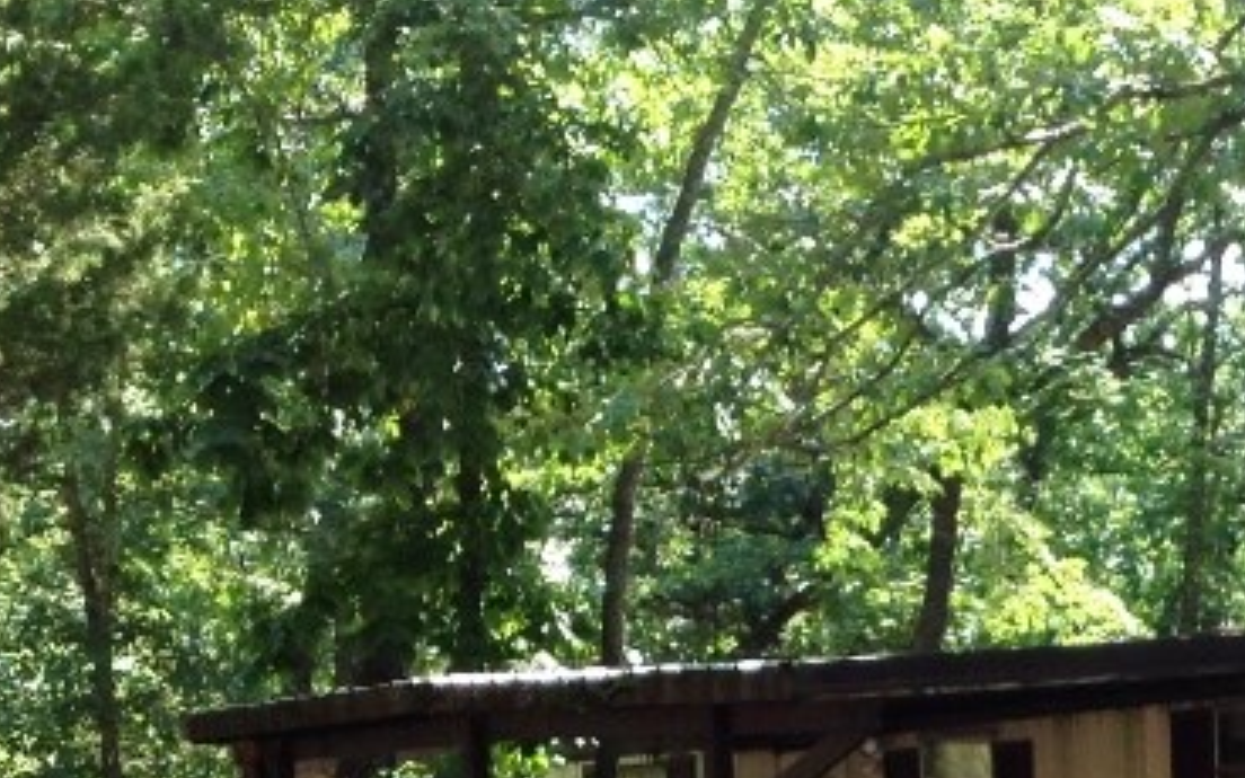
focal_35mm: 103
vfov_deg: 12.2
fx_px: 3495
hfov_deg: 19.7
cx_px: 1201
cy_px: 1128
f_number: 2.4
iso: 50
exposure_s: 1/226
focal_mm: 4.28
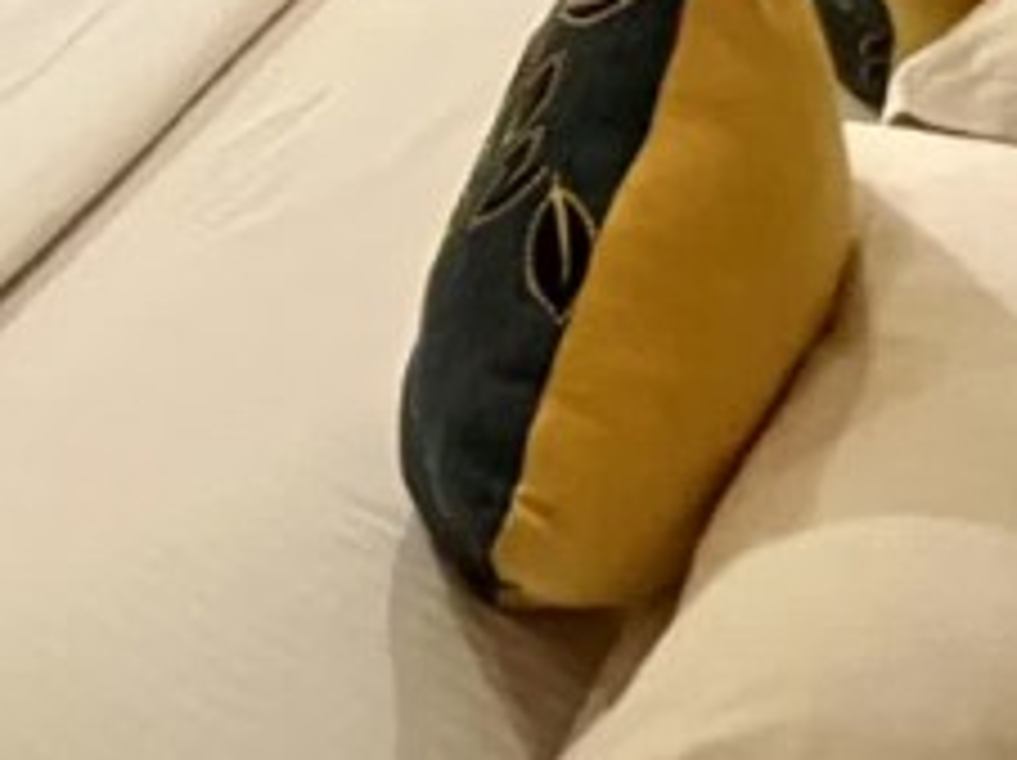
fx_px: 1732
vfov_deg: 17.4
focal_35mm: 59
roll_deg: +0.9
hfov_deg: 26.7
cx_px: -364
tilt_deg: -5.9
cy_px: -782
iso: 1000
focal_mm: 1.57
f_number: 1.8
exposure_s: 1/34
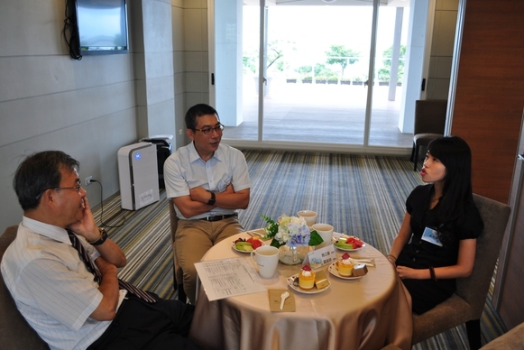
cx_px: 260
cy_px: 179
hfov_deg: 55.8
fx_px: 495
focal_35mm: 34
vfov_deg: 38.9
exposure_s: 1/40
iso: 200
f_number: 3.8
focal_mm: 22
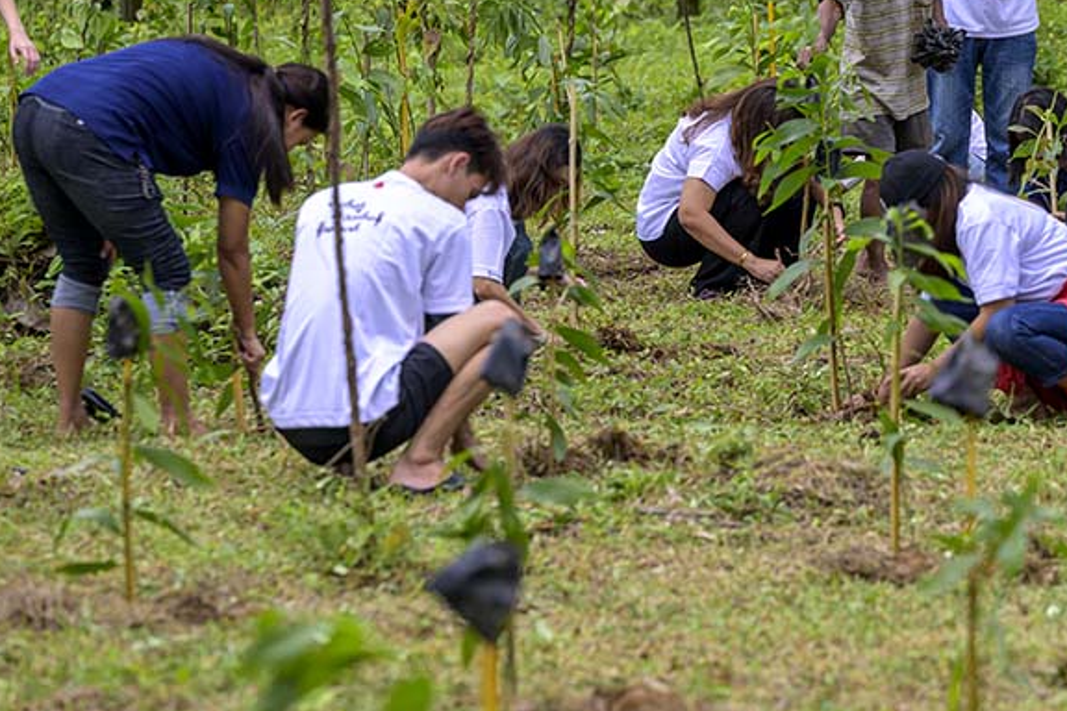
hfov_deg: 8.2
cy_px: 152
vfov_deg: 5.5
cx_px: 880
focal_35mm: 250
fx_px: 7409
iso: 180
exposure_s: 1/1000
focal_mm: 150
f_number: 4.5
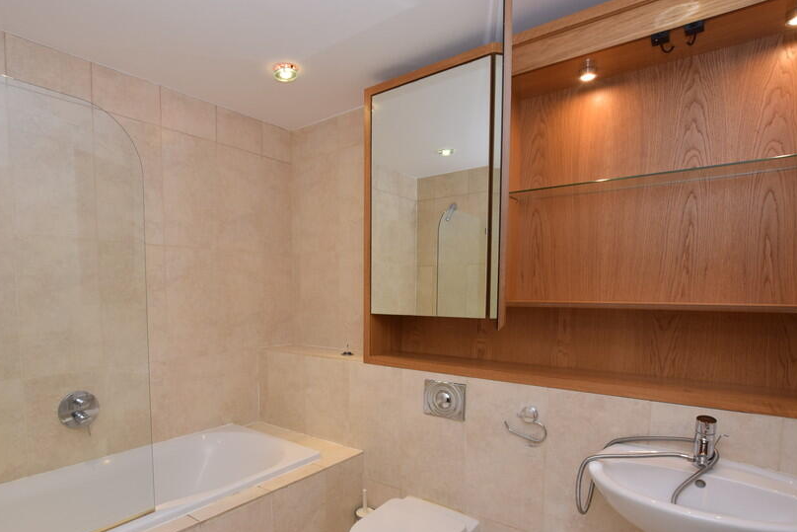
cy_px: 328
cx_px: 335
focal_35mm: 19
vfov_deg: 63.8
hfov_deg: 86.2
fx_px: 421
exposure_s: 1/60
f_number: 5.6
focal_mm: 10
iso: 500
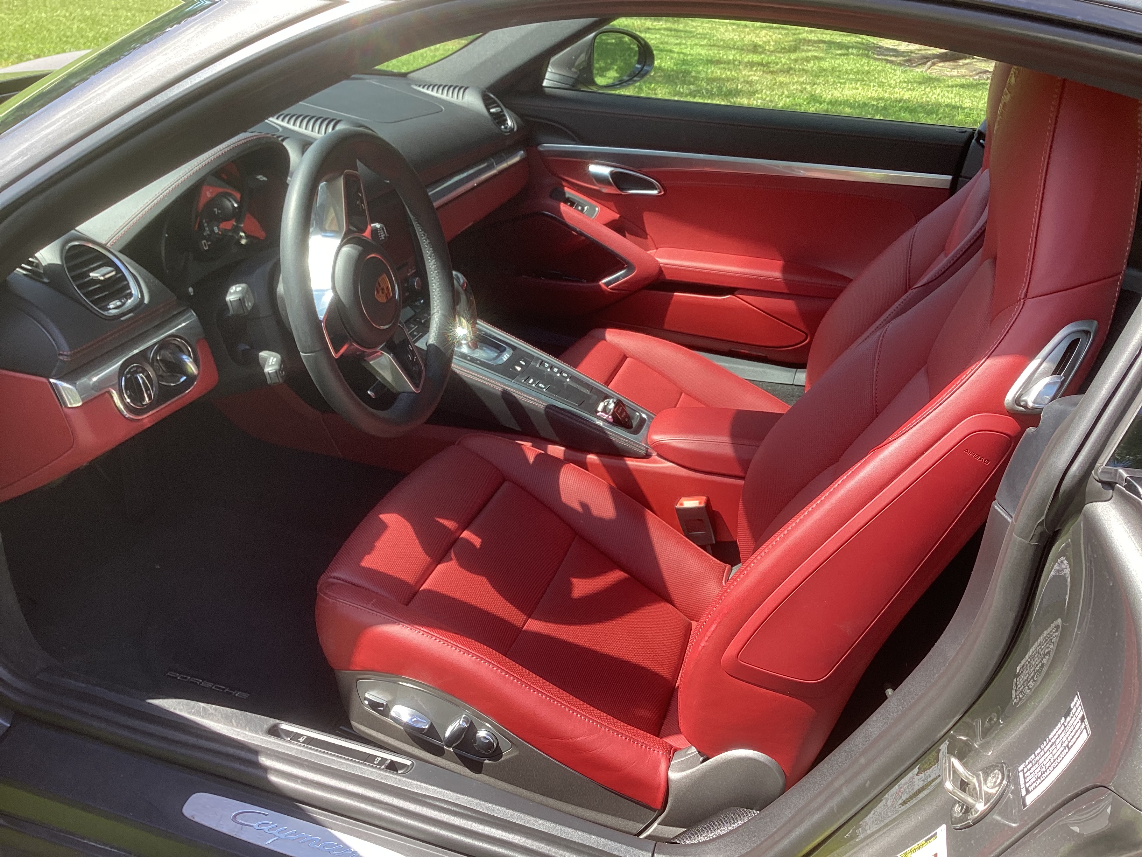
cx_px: 571
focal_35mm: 31
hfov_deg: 58.4
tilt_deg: -27.1
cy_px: 428
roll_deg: -3.9
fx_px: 1023
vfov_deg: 45.4
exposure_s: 1/120
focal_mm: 3.3
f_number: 2.4
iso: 25
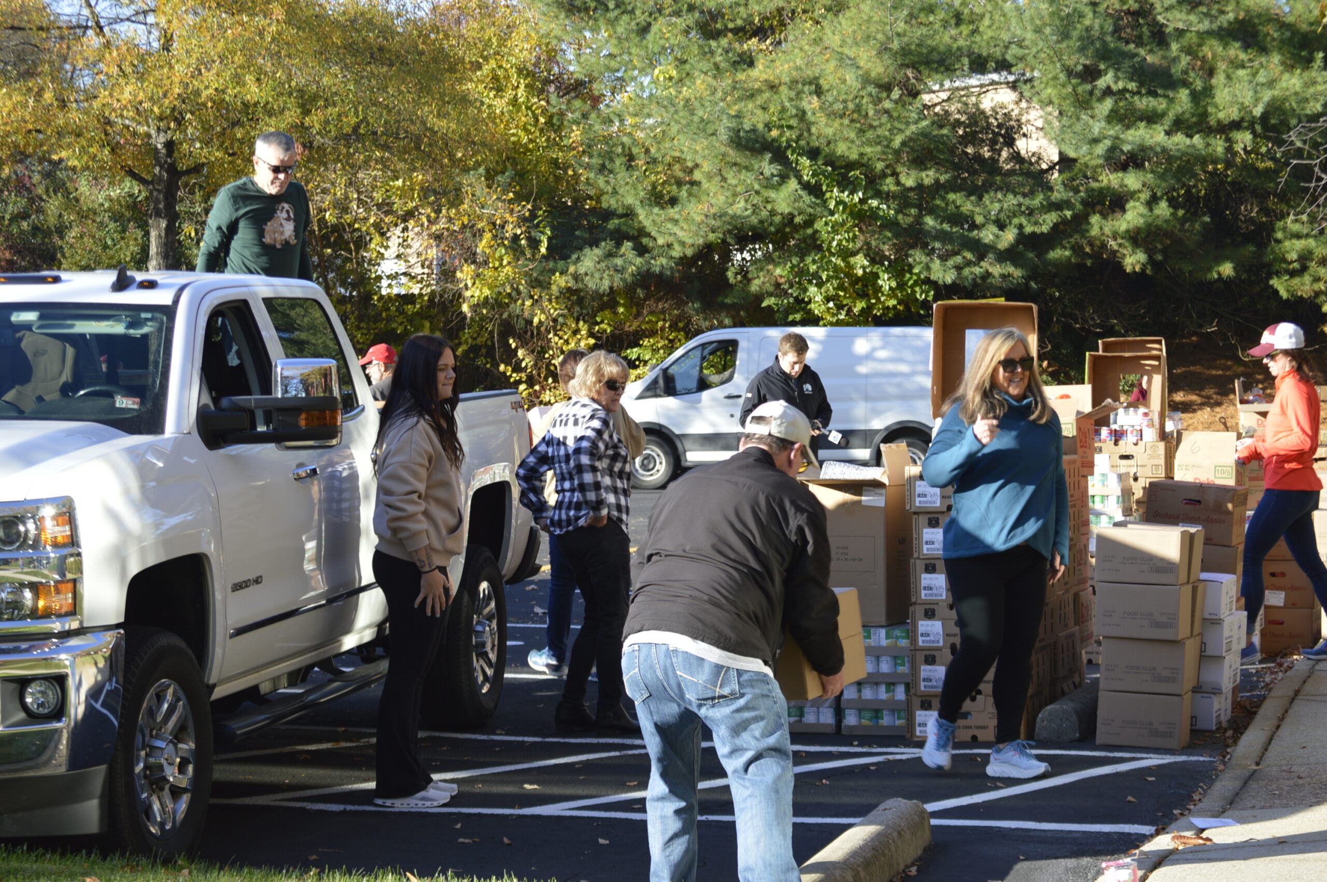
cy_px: 441
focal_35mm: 82
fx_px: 3038
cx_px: 664
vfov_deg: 16.5
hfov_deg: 24.6
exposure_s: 1/125
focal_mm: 55
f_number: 5.6
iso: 110
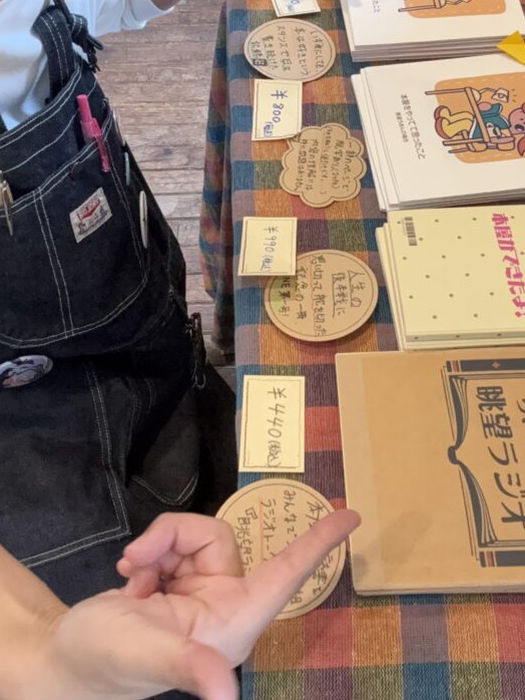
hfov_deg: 32.9
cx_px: 283
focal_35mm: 44
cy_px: 228
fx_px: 889
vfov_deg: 42.3
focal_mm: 2.69
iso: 250
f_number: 1.9
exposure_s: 1/60
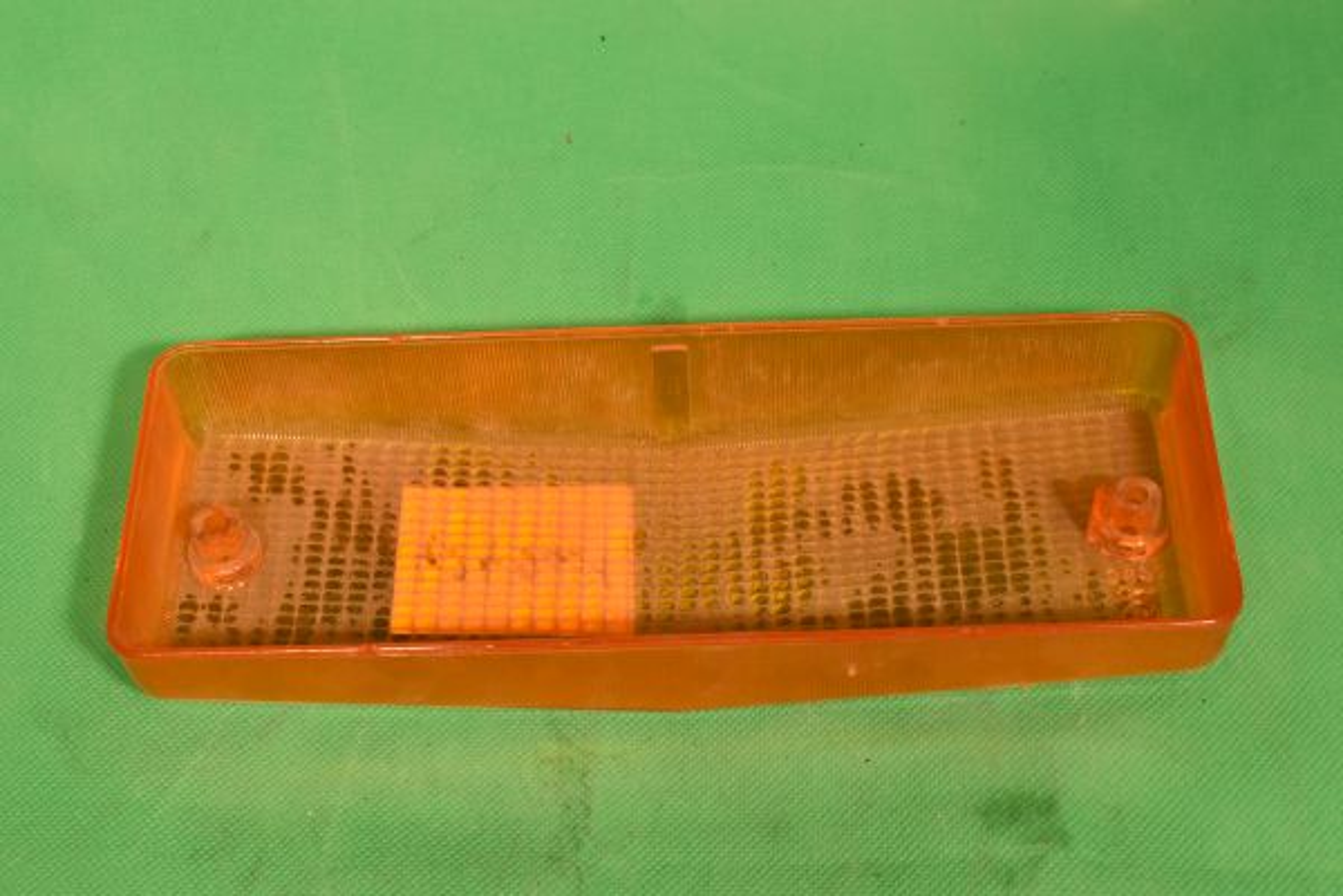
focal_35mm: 54
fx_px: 2014
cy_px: 448
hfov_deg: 36.9
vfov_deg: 25.1
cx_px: 672
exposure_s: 1/60
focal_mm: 36
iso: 500
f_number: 11
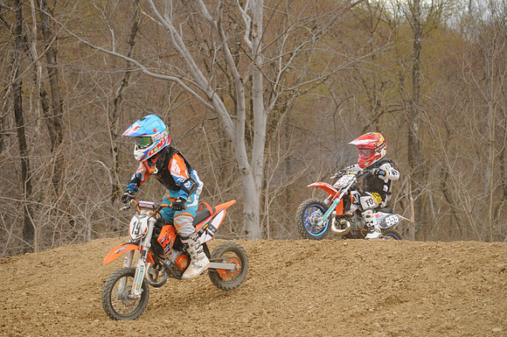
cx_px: 254
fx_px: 1519
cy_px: 168
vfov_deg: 12.6
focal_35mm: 108
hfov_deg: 19.0
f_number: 4.5
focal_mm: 72
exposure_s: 1/800
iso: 400
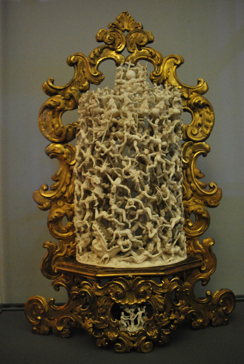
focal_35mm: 33
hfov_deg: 40.1
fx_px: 334
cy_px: 182
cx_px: 122
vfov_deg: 57.2
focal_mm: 22
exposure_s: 1/40
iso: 1600
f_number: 4
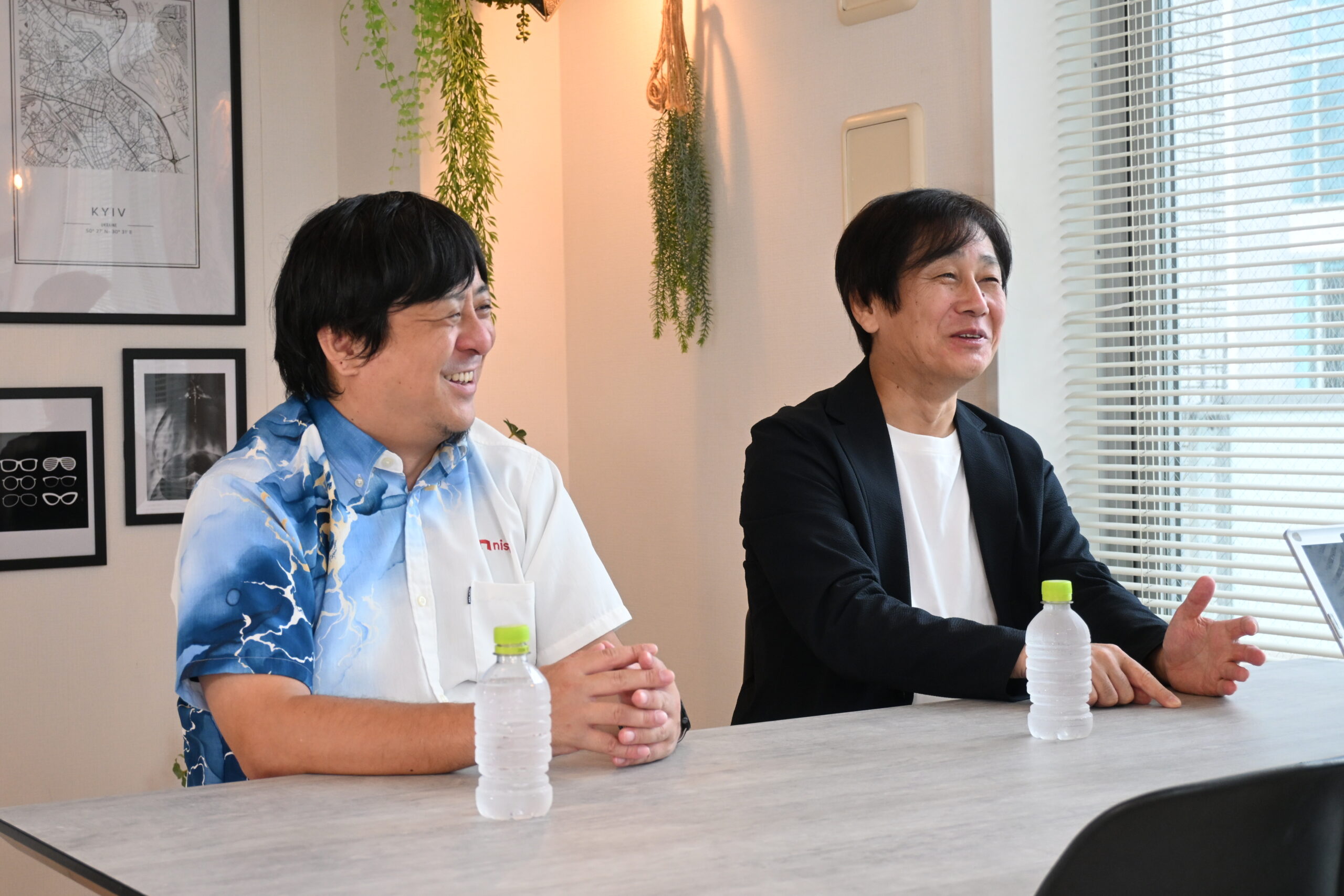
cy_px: 448
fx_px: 2128
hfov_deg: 35.1
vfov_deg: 23.8
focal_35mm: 57
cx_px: 672
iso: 1000
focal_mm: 38
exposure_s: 1/60
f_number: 5.6
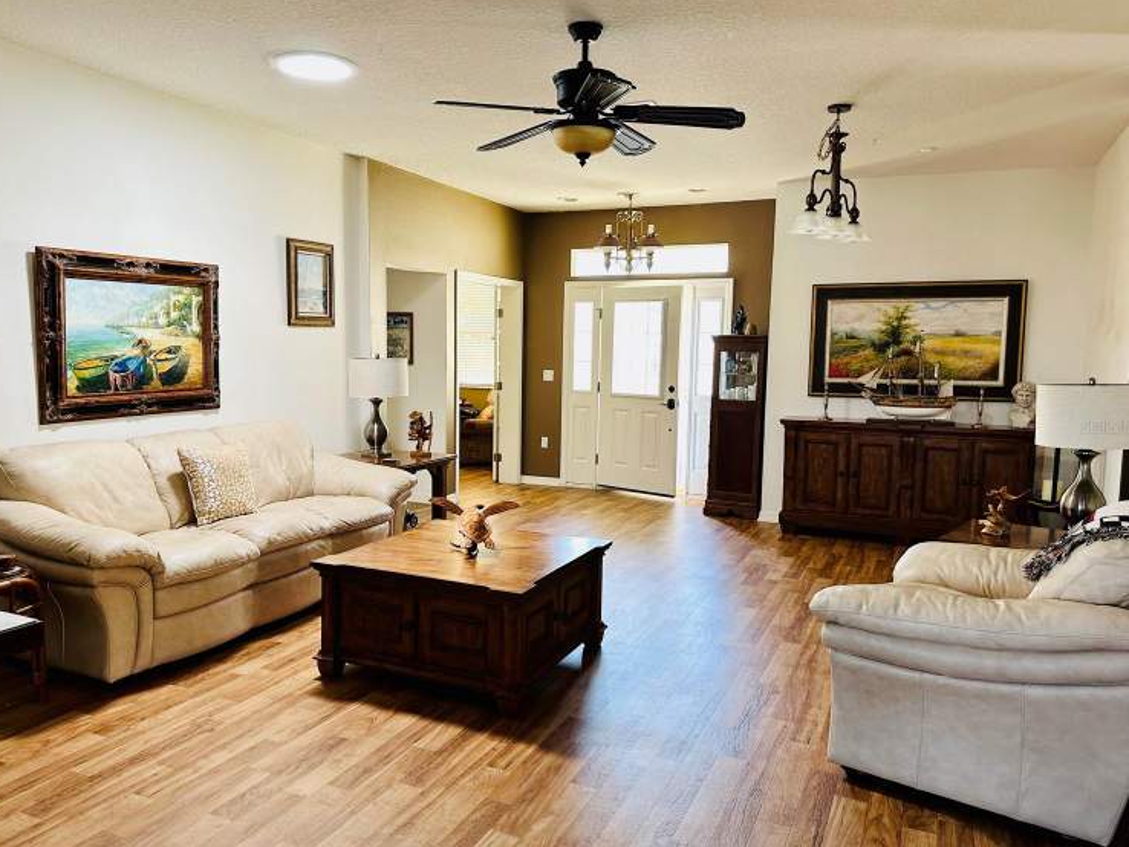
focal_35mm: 26
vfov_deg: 53.1
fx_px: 848
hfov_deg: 67.3
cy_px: 427
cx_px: 542
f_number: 1.78
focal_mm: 6.86
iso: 160
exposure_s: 1/60
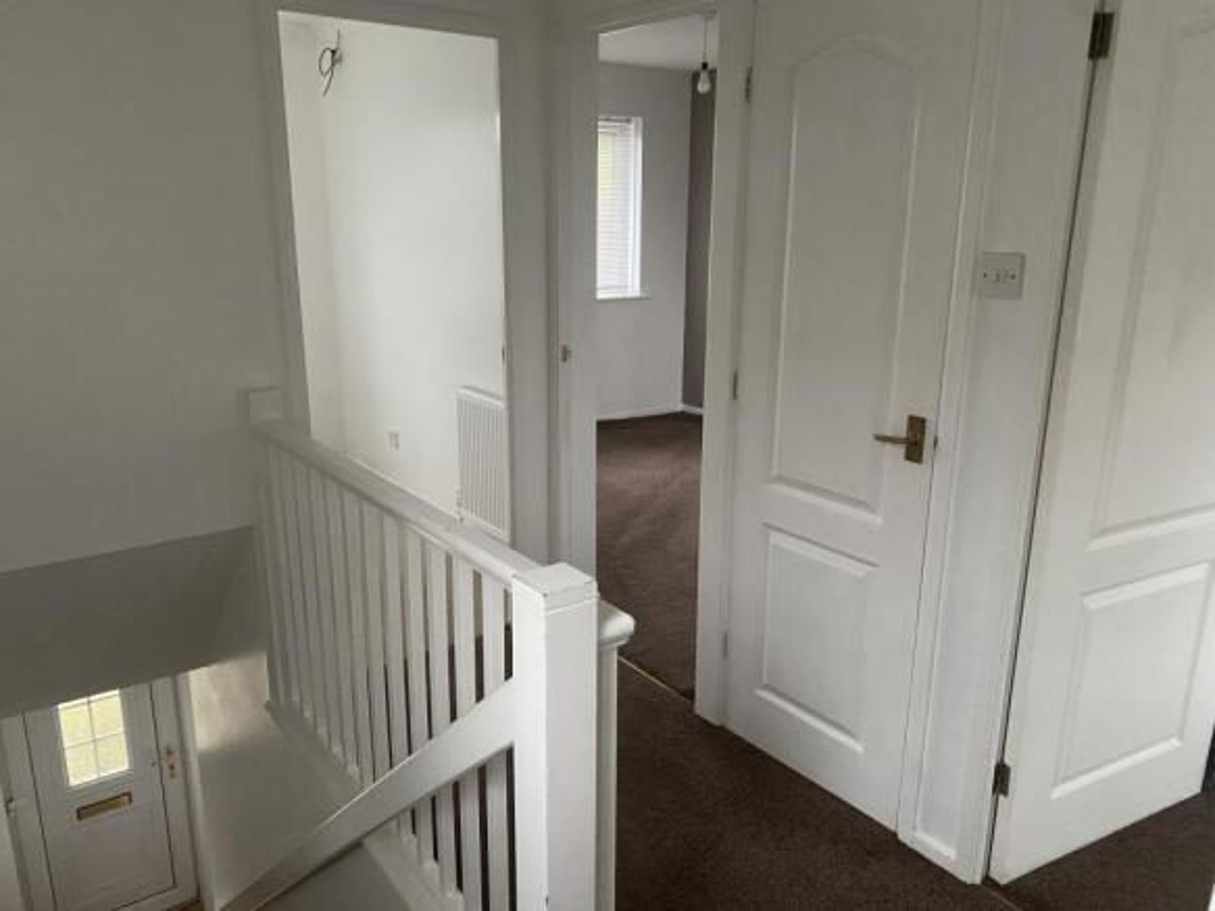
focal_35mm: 26
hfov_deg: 67.3
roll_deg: -0.6
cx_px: 608
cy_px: 456
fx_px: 912
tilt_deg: -14.8
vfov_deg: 53.0
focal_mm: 4.25
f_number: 1.8
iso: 400
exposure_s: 1/60
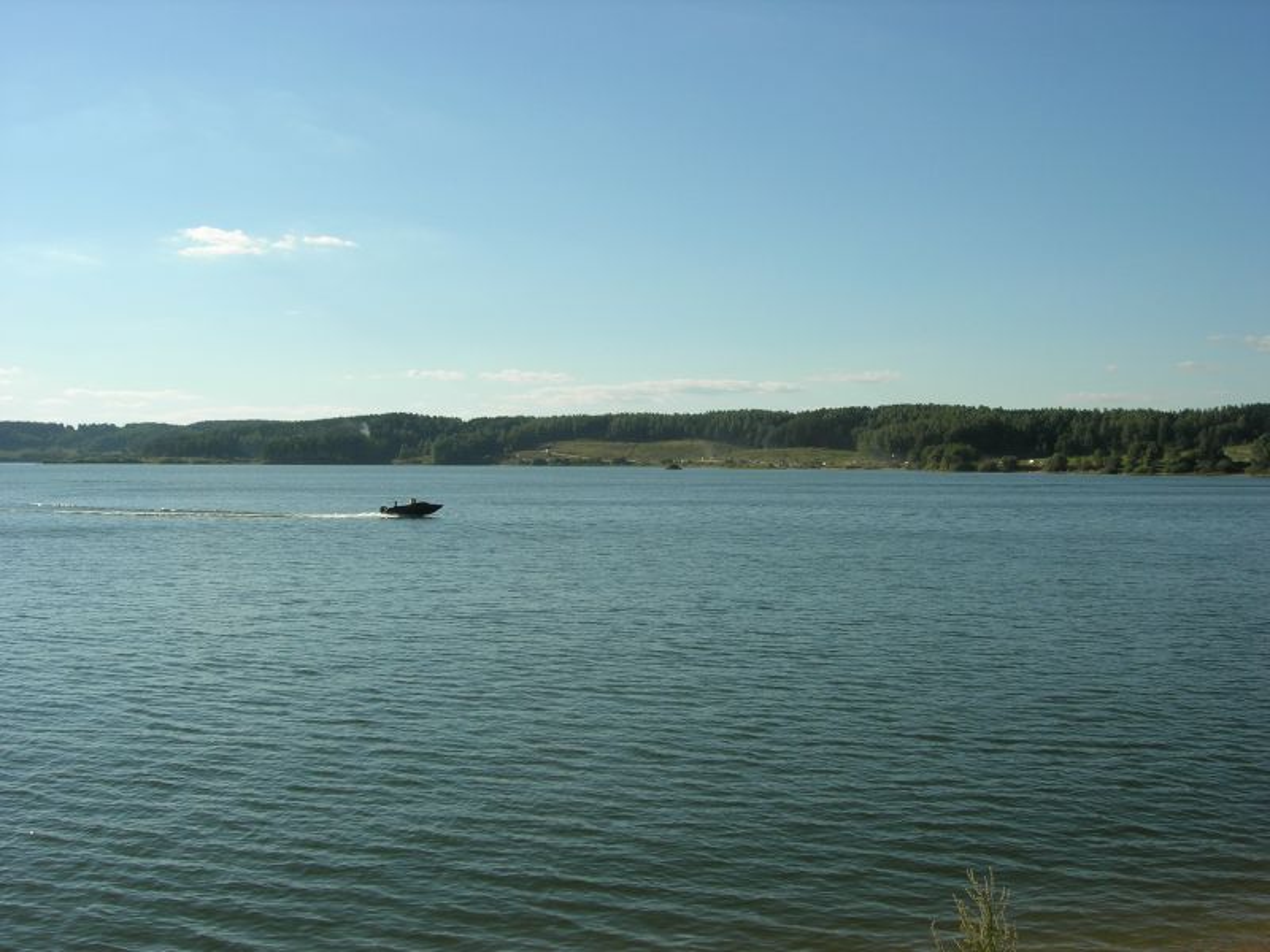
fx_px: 1394
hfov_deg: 49.0
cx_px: 635
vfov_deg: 37.7
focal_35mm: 38
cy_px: 476
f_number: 4.8
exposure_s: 1/791
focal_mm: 7.8
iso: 64
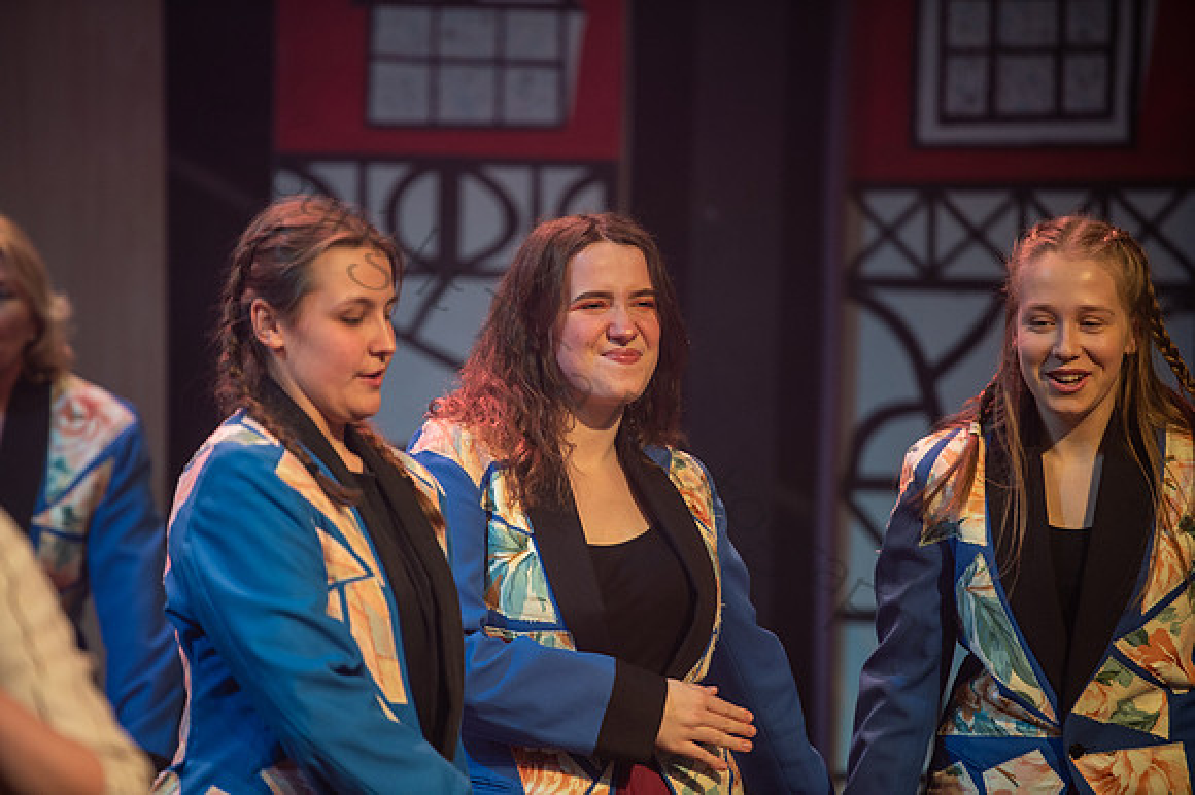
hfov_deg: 11.4
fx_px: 5971
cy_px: 398
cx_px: 598
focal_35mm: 180
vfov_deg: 7.6
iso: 1000
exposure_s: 1/250
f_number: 2.8
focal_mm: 180
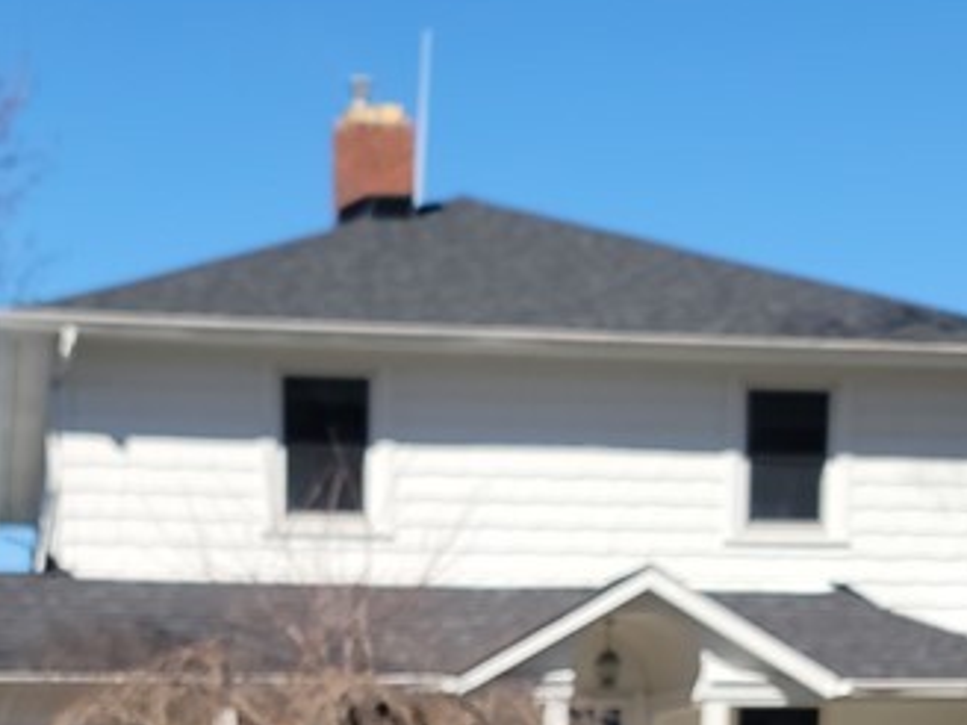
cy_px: 1088
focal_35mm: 78
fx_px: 2179
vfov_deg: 17.1
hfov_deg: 24.9
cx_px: 324
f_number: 1.8
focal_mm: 7
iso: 20
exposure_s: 1/825
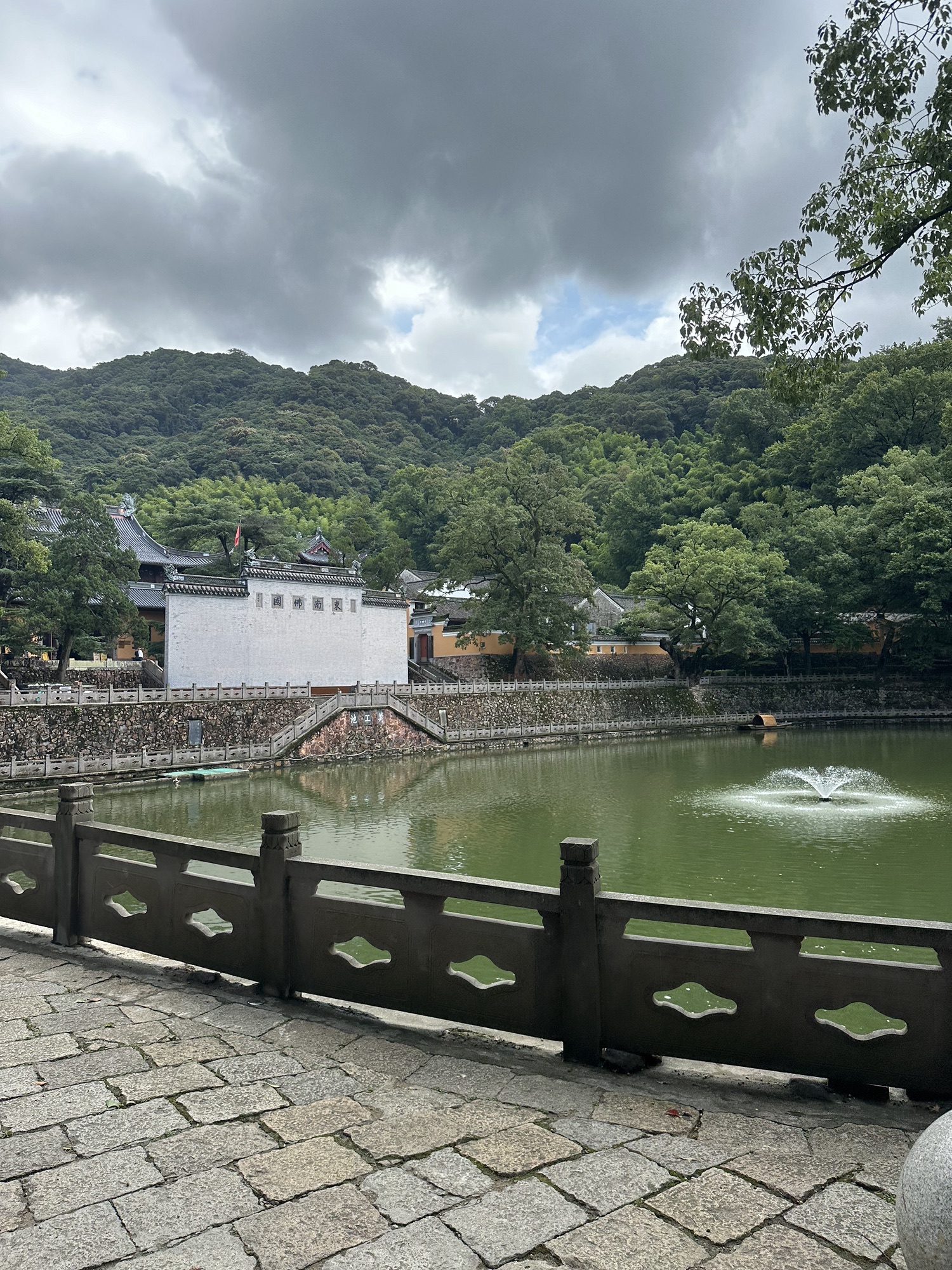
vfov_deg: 71.6
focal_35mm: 24
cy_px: 635
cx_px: 476
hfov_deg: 56.8
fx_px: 880
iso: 80
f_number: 1.78
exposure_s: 1/2591
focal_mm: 6.86
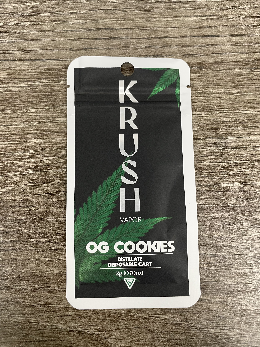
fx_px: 260
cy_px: 174
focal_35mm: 26
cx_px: 130
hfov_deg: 53.1
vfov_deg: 67.3
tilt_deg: -82.5
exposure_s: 1/60
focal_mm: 4.2
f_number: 1.6
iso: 100
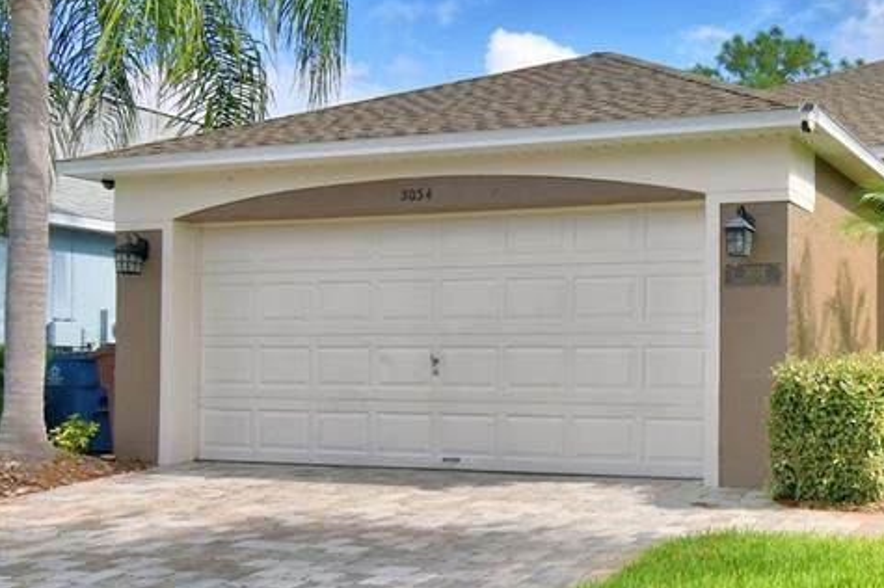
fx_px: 1006
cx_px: 830
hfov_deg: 42.6
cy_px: 361
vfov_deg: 32.5
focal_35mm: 41
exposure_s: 1/800
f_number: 4.8
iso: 100
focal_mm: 13
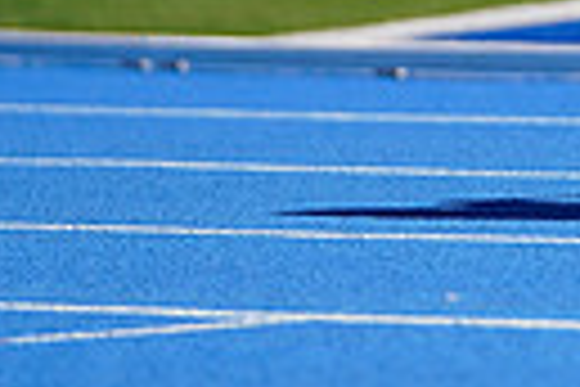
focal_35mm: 586
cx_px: 782
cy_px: -394
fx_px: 9440
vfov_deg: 2.3
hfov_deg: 3.5
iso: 100
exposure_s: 1/2000
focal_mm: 130
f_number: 2.8
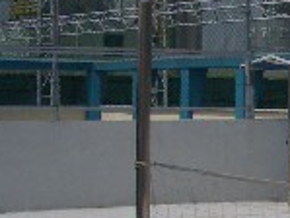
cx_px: 549
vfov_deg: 9.8
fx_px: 1258
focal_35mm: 150
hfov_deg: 11.9
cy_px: 220
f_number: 4.3
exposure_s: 1/1250
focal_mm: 5.8
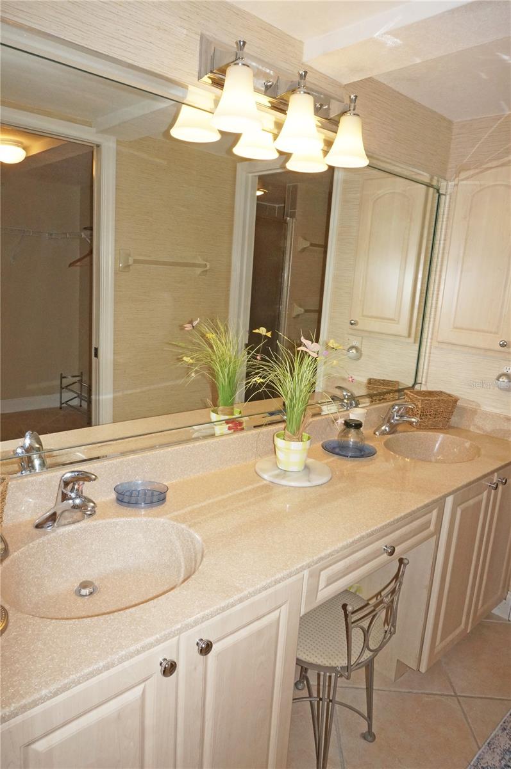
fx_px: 512
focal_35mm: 24
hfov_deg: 53.0
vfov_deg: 73.8
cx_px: 256
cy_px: 384
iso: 1250
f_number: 13
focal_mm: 16
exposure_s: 1/60
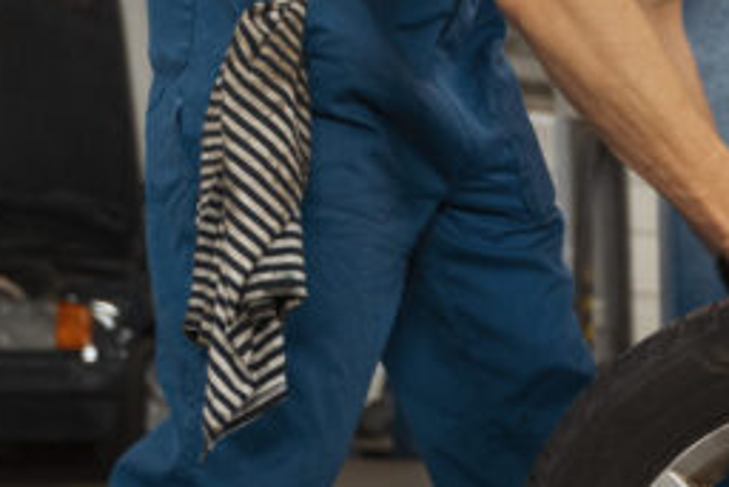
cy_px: 521
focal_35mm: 84
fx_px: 1702
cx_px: 1028
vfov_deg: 15.9
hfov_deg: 21.2
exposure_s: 1/160
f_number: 2.8
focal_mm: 28
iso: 1250
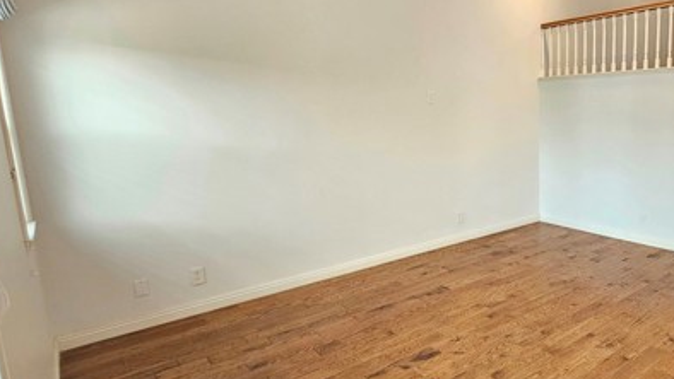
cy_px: 184
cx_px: 522
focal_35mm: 23
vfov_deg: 49.6
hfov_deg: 72.1
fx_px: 411
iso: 200
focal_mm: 2.2
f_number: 2.2
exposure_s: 1/60.2
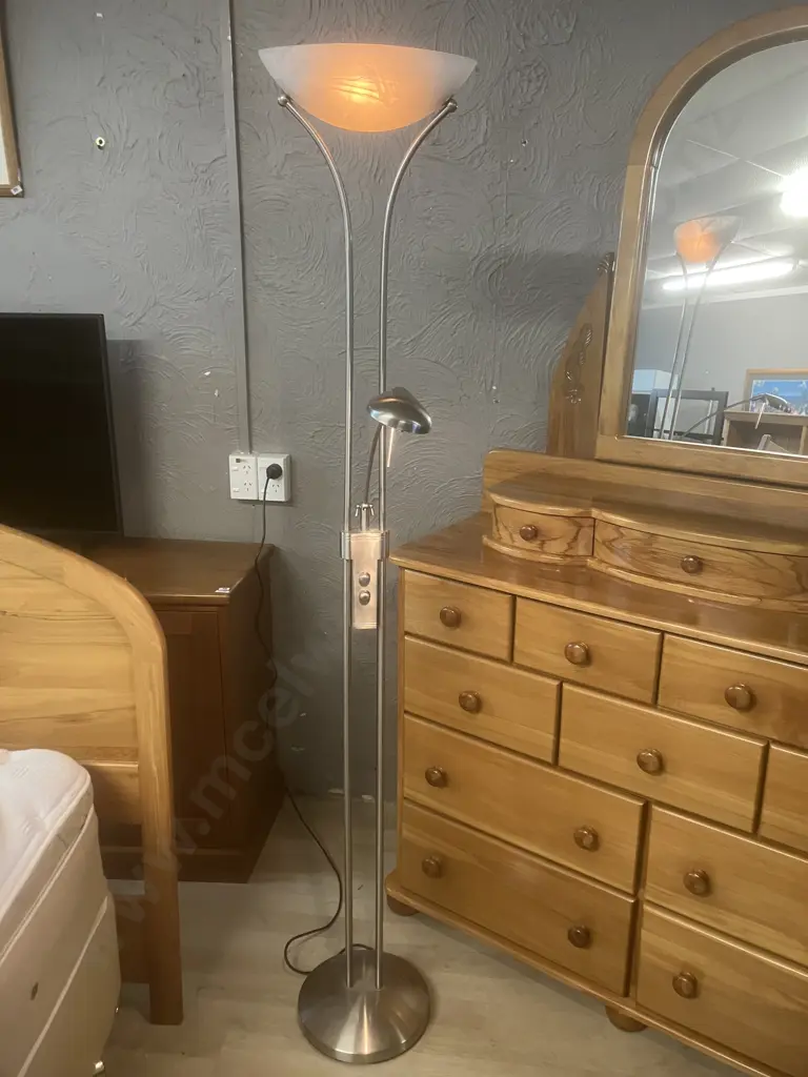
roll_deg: -0.9
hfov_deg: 49.7
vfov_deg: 63.4
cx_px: 404
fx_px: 871
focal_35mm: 28
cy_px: 538
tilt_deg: -15.0
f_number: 1.8
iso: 200
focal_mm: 3.99
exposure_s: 1/50
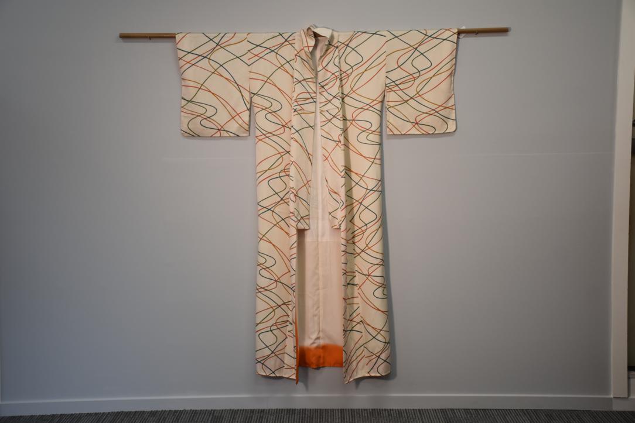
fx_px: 900
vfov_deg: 26.5
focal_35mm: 51
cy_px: 212
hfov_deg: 38.9
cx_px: 318
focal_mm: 34
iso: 400
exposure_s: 1/80
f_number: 4.2
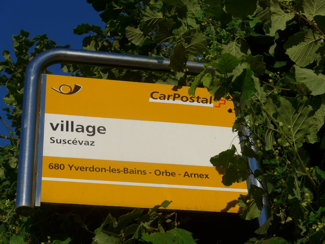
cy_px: 122
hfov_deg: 24.4
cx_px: 162
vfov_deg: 18.4
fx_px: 751
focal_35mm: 80
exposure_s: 1/1300
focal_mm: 16
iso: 80
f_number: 4.4
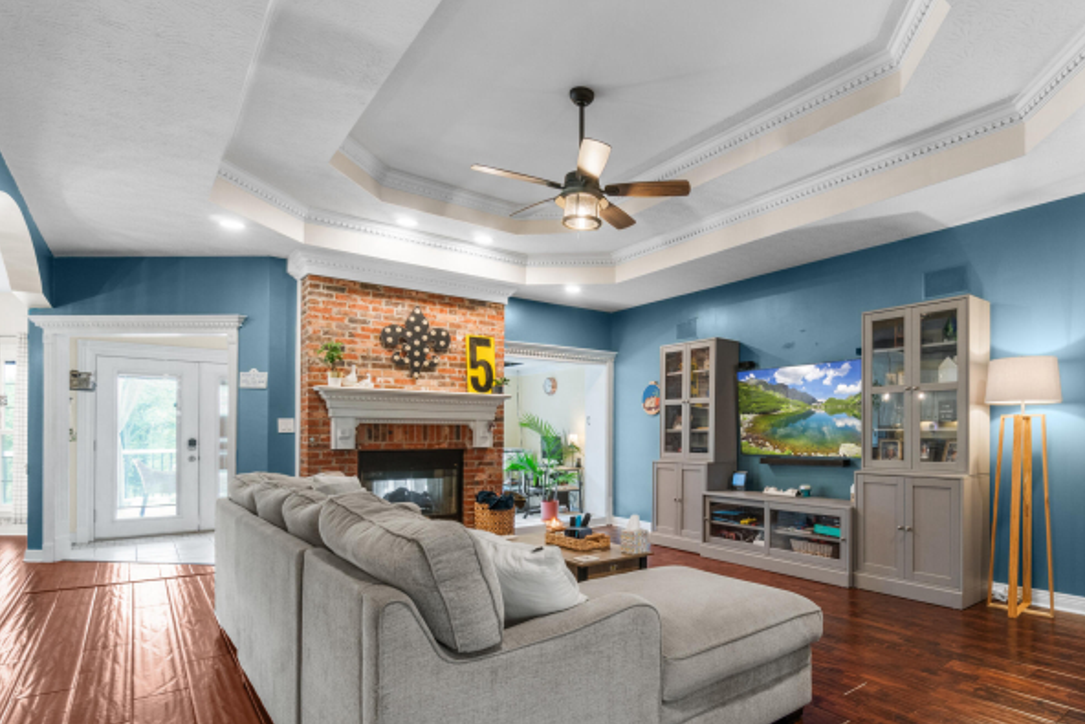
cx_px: 671
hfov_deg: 85.4
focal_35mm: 19
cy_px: 436
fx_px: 573
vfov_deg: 64.0
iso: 400
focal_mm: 10
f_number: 8
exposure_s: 1/1.25
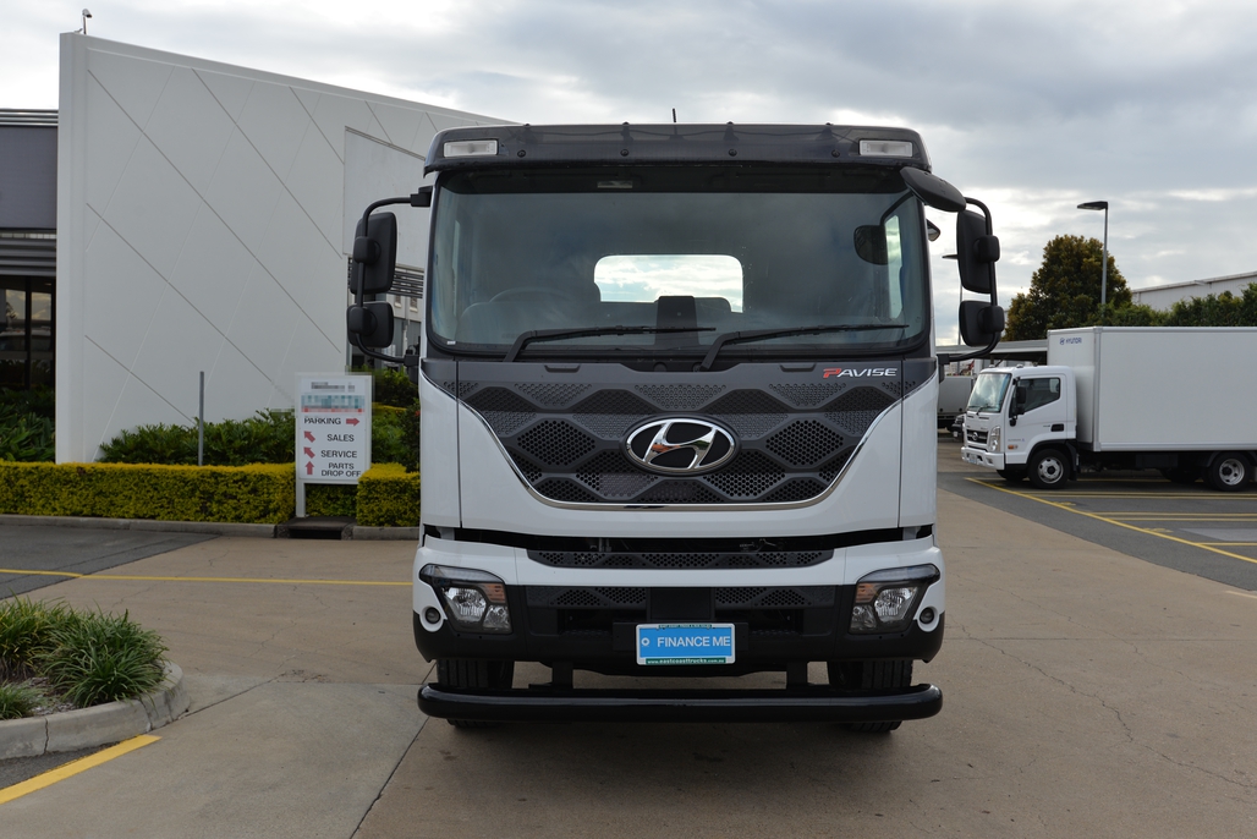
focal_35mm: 32
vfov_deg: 41.1
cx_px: 628
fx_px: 1118
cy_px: 420
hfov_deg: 58.7
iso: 140
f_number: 8
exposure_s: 1/250
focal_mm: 32
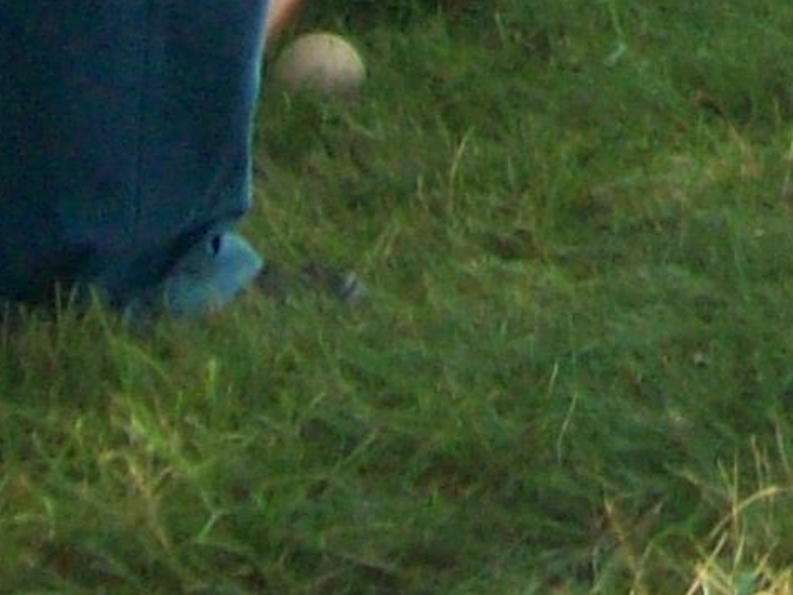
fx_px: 8362
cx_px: 2121
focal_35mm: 365
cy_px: -1328
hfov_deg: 5.2
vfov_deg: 3.9
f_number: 3.6
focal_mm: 8.8
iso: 64
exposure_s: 1/134
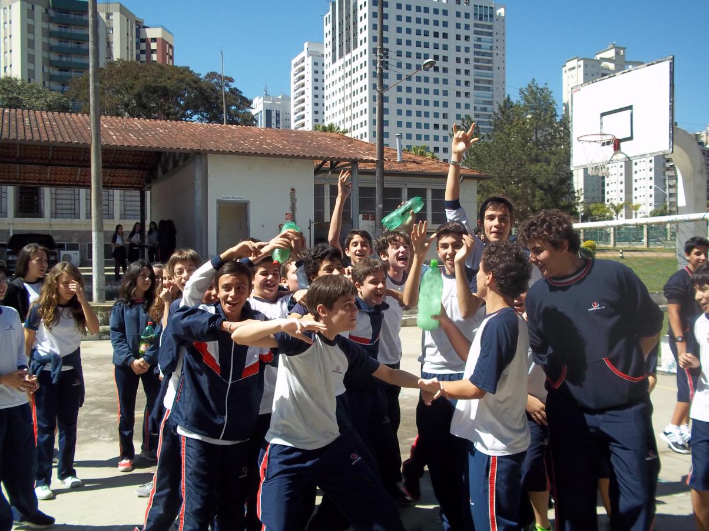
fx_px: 737
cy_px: 266
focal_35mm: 36
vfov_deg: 39.7
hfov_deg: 51.4
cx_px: 354
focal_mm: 6.5
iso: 80
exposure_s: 1/160
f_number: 8
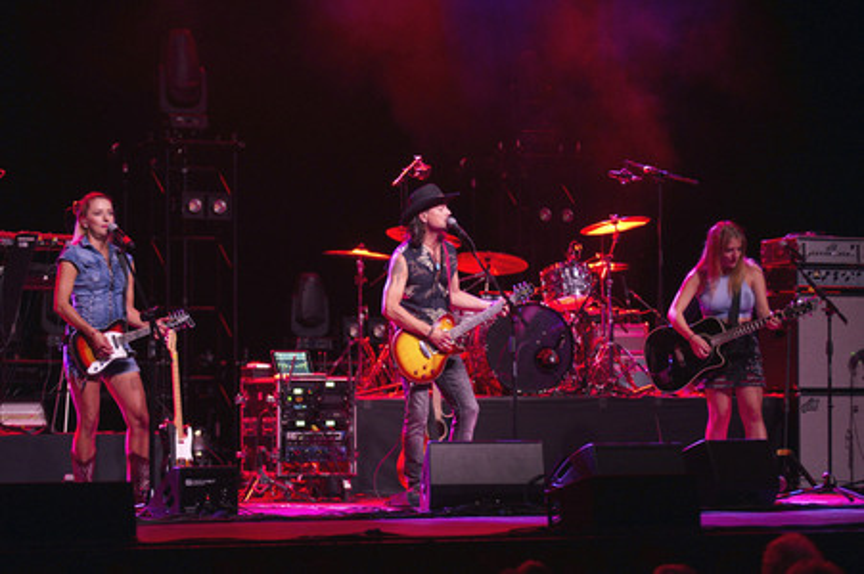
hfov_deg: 15.2
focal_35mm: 135
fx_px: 3238
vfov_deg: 10.1
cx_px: 432
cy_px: 287
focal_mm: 135
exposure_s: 1/125
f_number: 2.8
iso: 1600
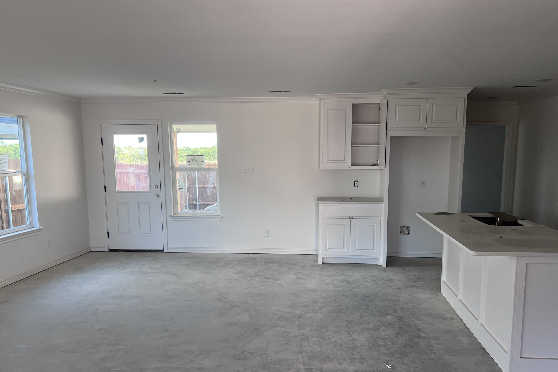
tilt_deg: -8.3
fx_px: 449
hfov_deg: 63.6
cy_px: 219
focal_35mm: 29
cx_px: 292
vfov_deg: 44.8
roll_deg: -0.8
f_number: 1.5
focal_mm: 5.7
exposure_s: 1/121
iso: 64
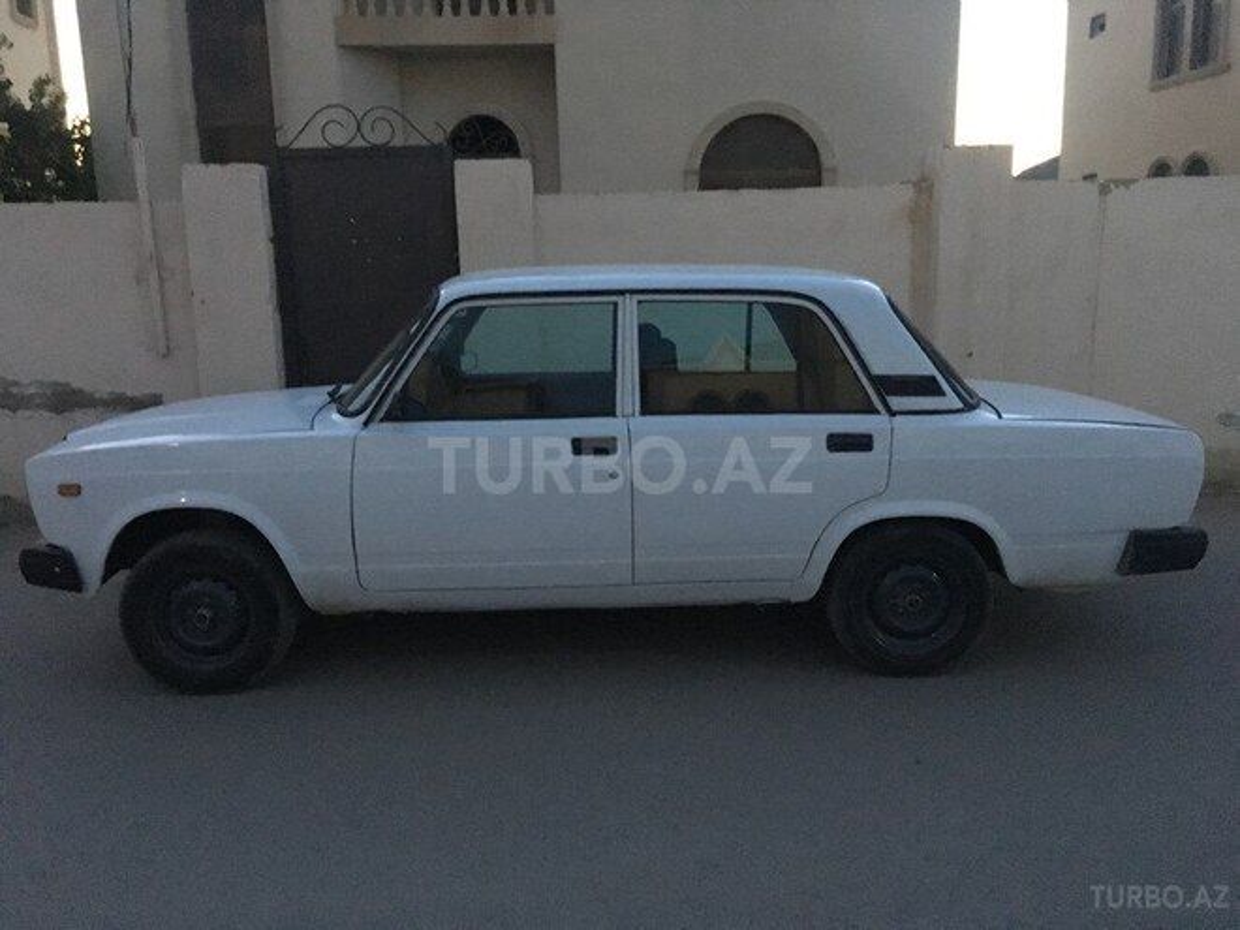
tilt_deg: -11.9
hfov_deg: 61.7
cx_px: 620
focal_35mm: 29
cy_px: 465
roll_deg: +1.8
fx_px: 1039
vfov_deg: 48.2
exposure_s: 1/17
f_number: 2.2
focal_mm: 4.15
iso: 1000
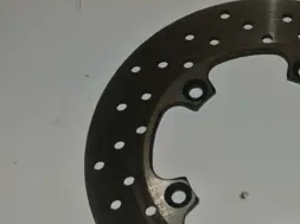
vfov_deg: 17.8
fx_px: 710
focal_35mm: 82
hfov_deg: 23.3
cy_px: 171
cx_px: 261
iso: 200
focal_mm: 15.1
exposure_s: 1/60
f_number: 4.2
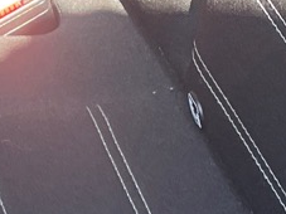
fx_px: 1701
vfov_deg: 7.0
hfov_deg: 9.5
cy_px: -214
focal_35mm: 206
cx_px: -24
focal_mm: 4.2
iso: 32
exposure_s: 1/121
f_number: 1.6
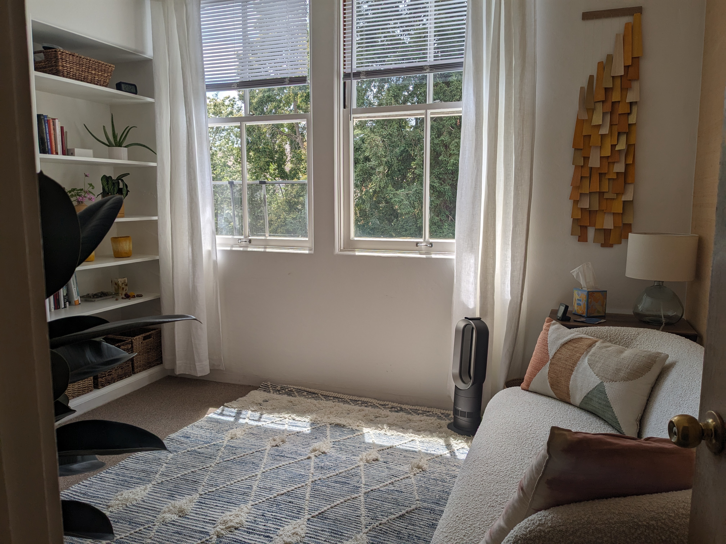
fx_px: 566
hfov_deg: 65.3
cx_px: 363
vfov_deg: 51.4
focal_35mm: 27
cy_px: 272
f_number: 1.73
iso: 51
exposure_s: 1/1376
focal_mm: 4.38
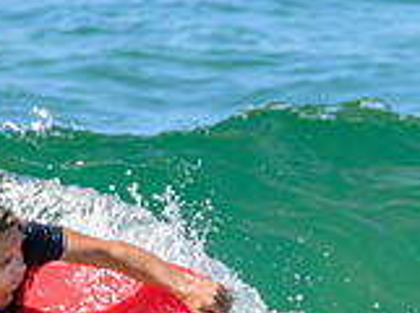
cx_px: 226
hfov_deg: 0.5
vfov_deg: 0.4
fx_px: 46294
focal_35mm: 3824
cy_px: 274
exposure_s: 1/2000
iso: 1400
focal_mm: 800
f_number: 11
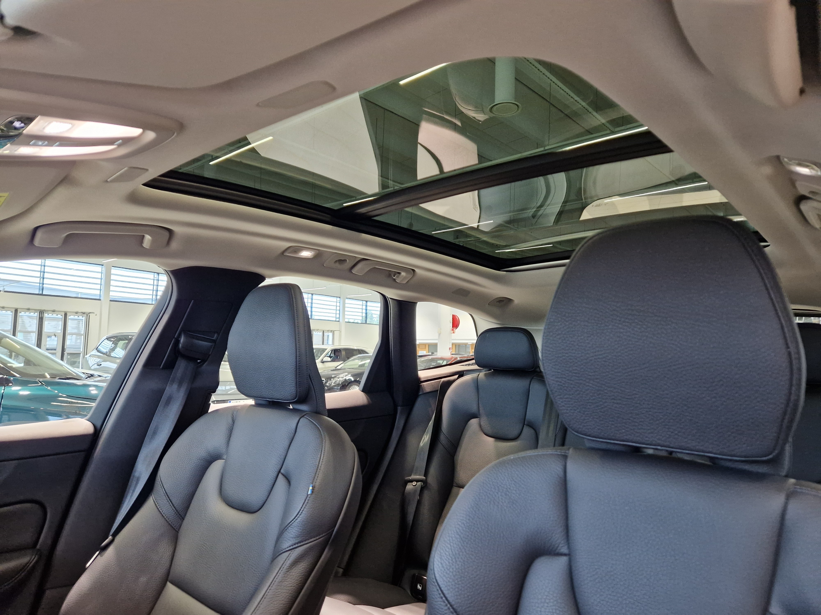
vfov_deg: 58.9
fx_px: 545
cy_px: 308
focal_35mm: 23
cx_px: 410
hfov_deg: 73.9
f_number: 1.8
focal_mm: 5.4
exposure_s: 1/100
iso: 400
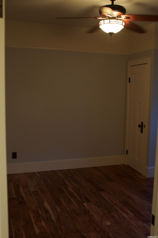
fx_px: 238
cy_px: 119
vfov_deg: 53.2
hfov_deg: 36.8
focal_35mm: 36
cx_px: 79
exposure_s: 1/50
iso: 800
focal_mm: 24
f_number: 3.5
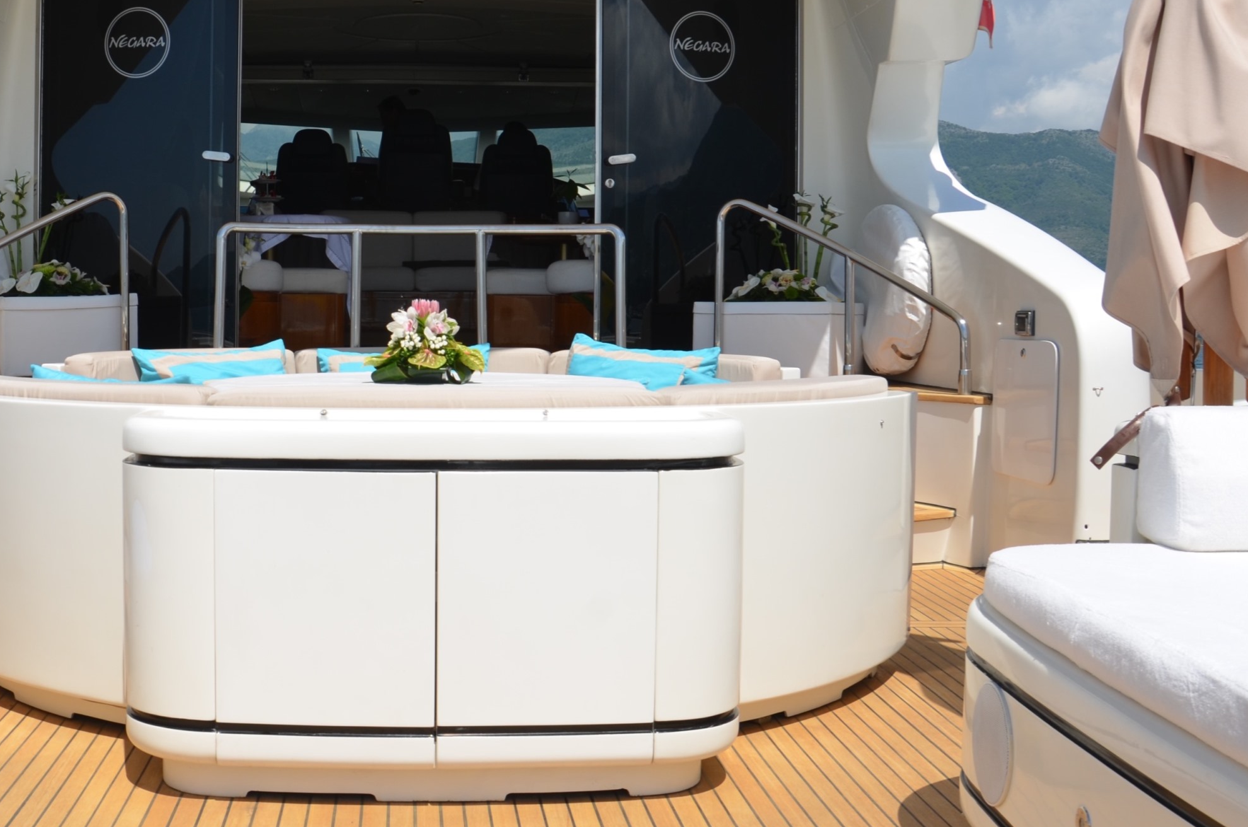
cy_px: 360
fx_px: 1488
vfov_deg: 31.0
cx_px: 420
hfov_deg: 44.9
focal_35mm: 43
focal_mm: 18
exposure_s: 1/320
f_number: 9
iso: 100
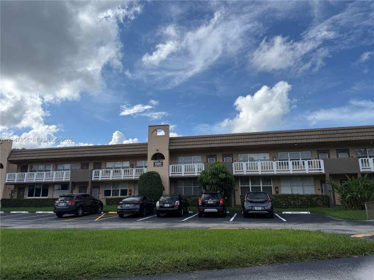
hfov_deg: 71.6
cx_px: 187
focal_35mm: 24
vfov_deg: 56.8
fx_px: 259
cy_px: 140
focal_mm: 6.76
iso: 80
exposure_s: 1/6173
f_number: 1.78
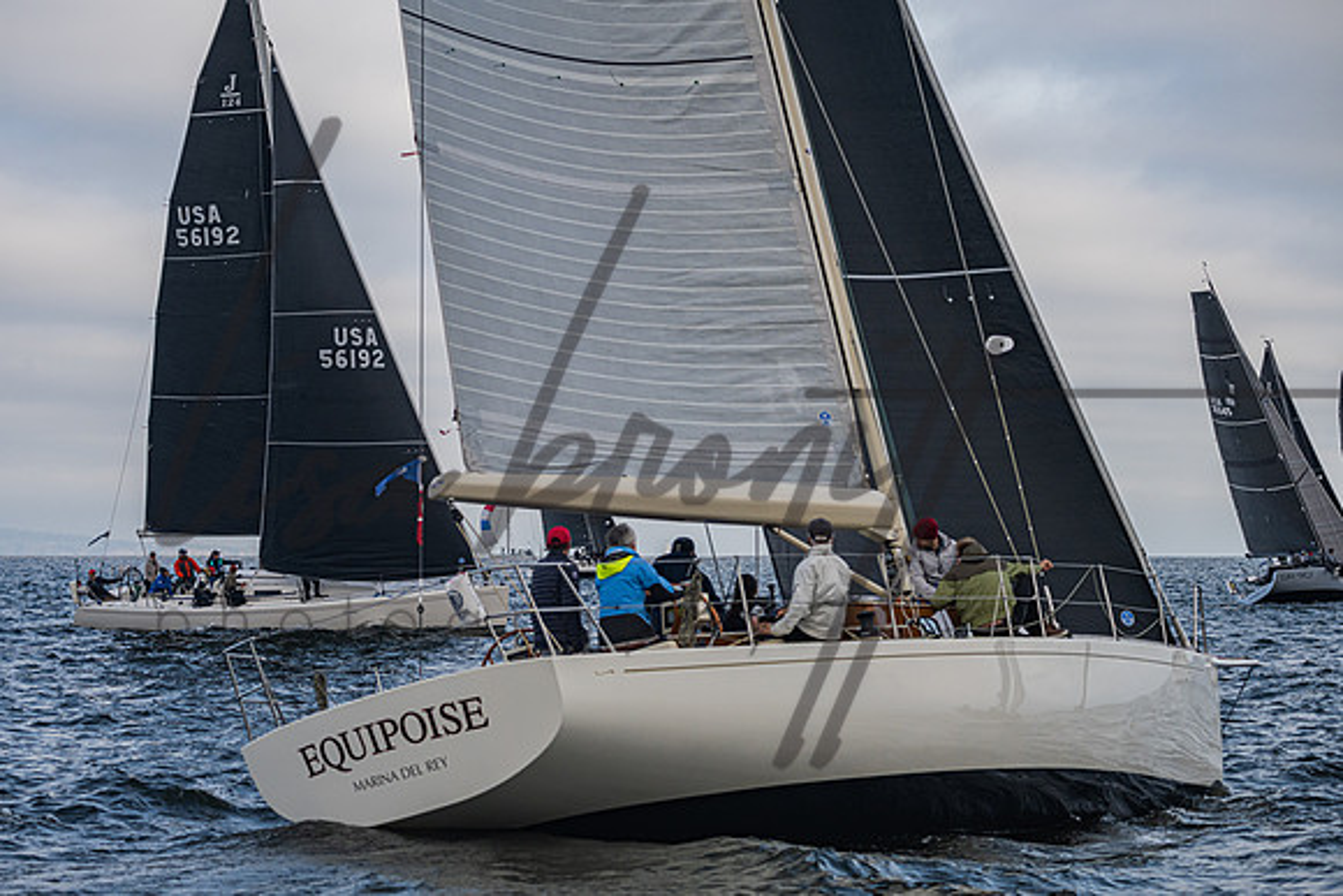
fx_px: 4075
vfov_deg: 12.5
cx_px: 624
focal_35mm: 109
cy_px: 468
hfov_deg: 18.7
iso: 400
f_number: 5.6
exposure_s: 1/2000
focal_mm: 100
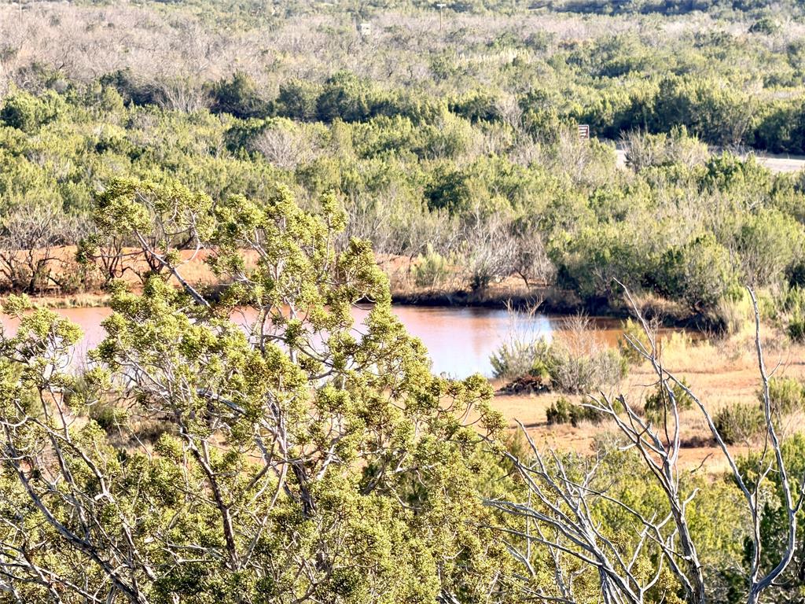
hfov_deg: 9.9
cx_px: 402
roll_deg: +0.9
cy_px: 302
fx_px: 4651
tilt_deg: -3.4
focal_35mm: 200
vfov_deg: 7.4
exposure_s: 1/389
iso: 50
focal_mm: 16.89
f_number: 2.8
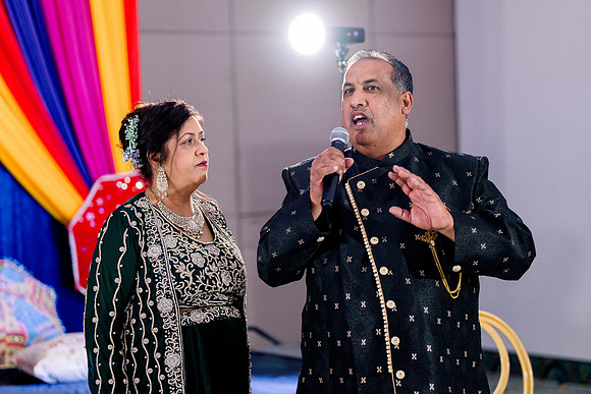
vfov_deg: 13.3
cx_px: 296
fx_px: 1691
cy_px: 197
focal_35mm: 103
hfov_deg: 19.8
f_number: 2.8
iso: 1000
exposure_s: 1/200
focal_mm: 103
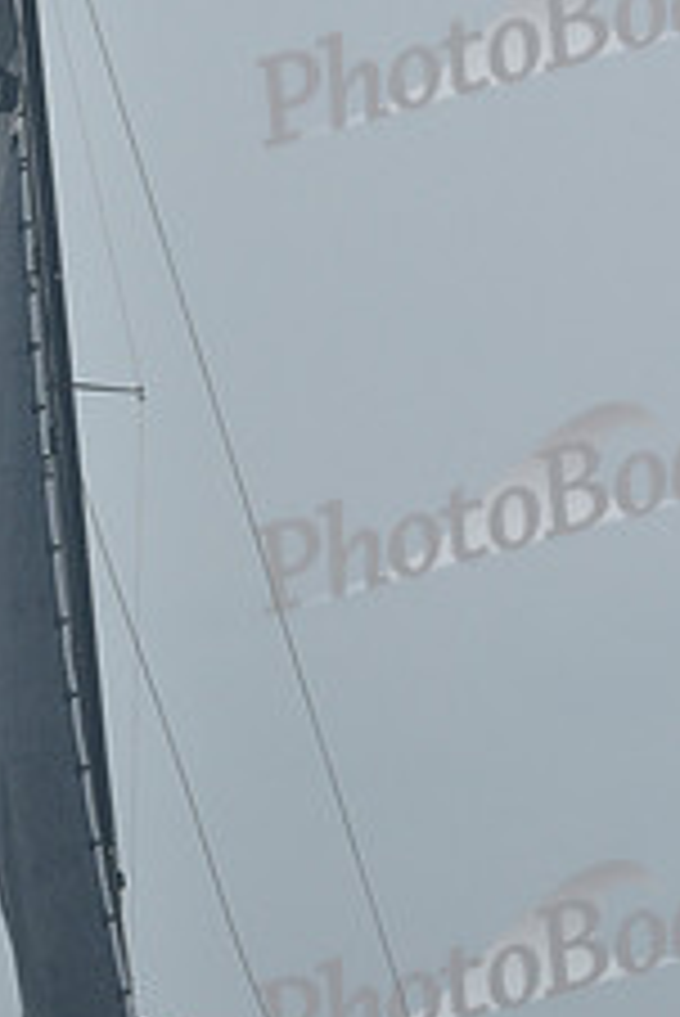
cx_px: 25
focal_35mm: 410
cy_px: 328
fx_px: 11598
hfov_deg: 3.4
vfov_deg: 5.0
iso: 320
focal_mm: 160
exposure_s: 1/1000
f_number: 8
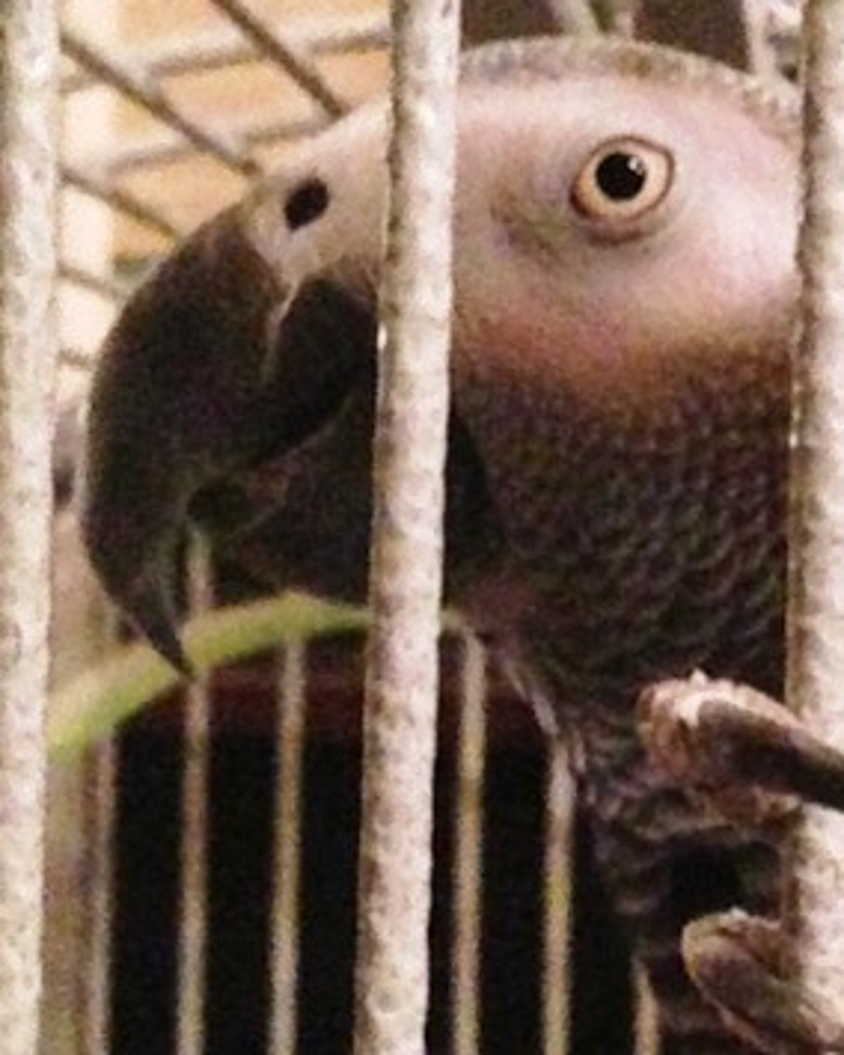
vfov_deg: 20.6
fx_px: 2904
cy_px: 606
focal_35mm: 93
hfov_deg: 16.2
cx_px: 841
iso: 1600
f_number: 2.4
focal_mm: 4.12
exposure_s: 1/17
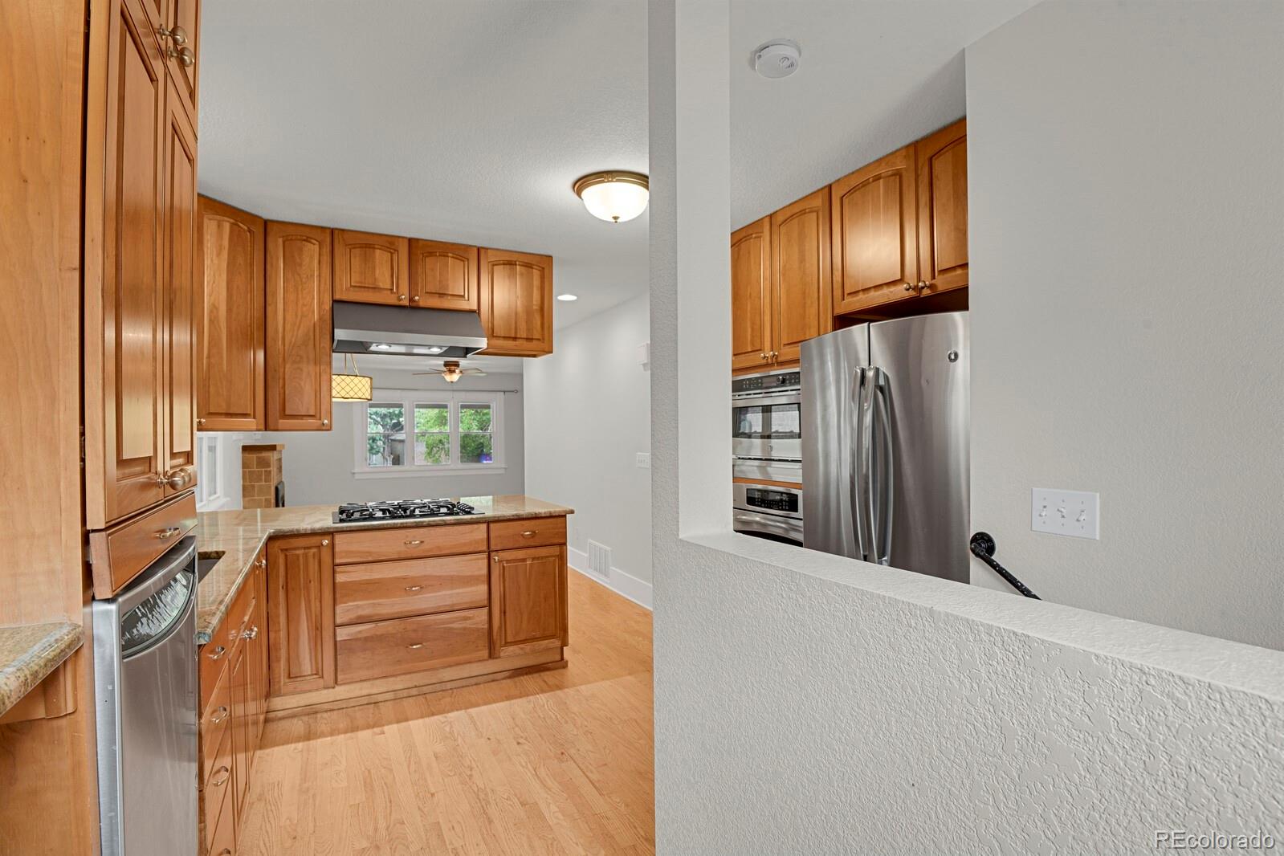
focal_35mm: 17
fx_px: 606
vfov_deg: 70.4
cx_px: 642
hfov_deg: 93.3
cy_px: 428
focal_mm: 17
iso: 250
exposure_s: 2.5
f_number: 8
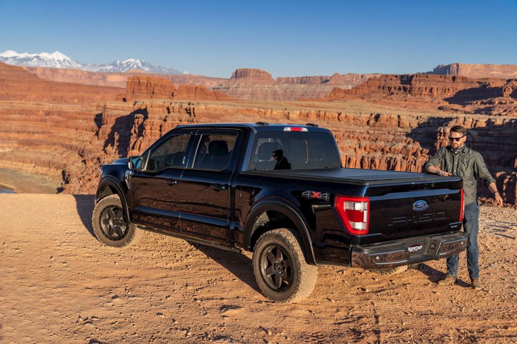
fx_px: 646
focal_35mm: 45
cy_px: 172
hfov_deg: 43.6
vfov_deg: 29.9
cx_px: 258
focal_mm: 45
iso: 100
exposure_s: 1/250
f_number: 4.5
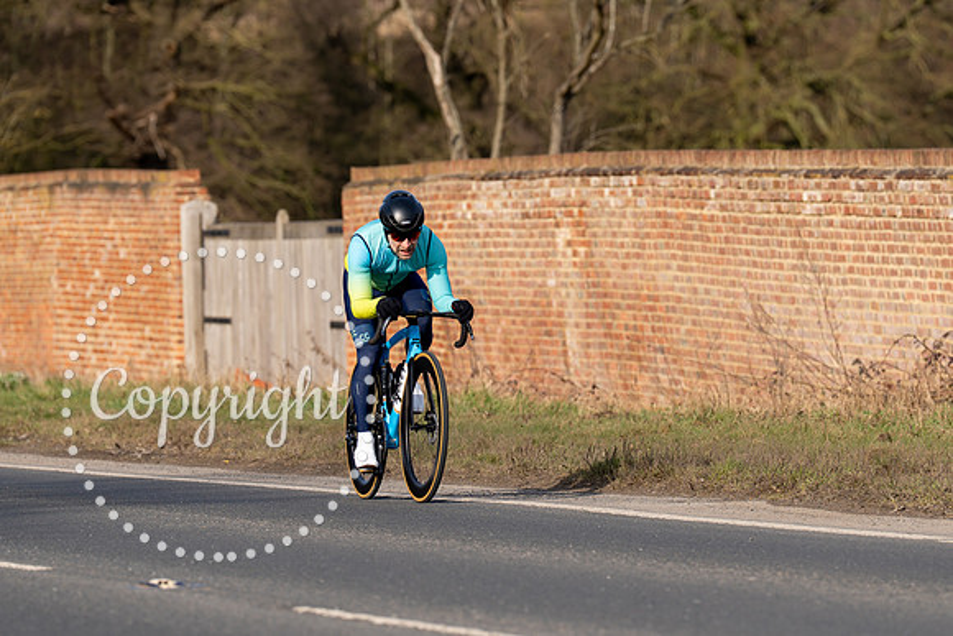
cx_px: 457
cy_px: 311
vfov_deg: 5.1
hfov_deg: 7.7
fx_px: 7123
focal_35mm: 269
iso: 100
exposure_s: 1/800
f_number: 4
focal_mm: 180
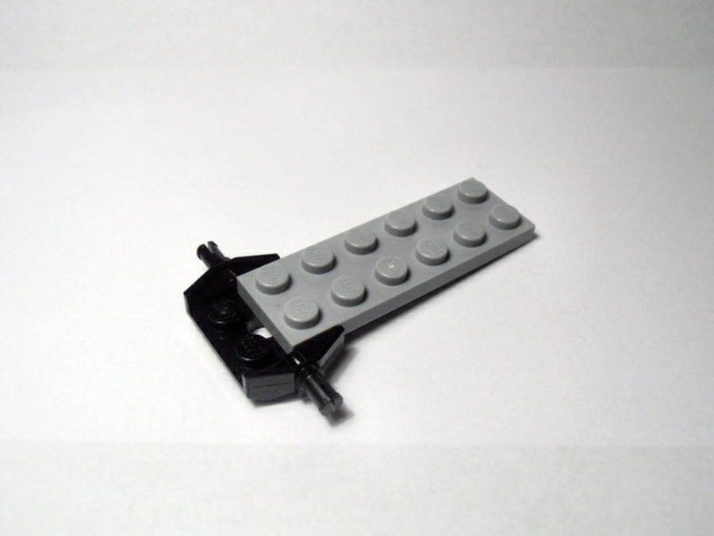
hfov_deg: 50.1
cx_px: 357
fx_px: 763
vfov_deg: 38.7
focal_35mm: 37
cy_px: 268
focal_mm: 6.61
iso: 80
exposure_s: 1/100
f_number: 3.9
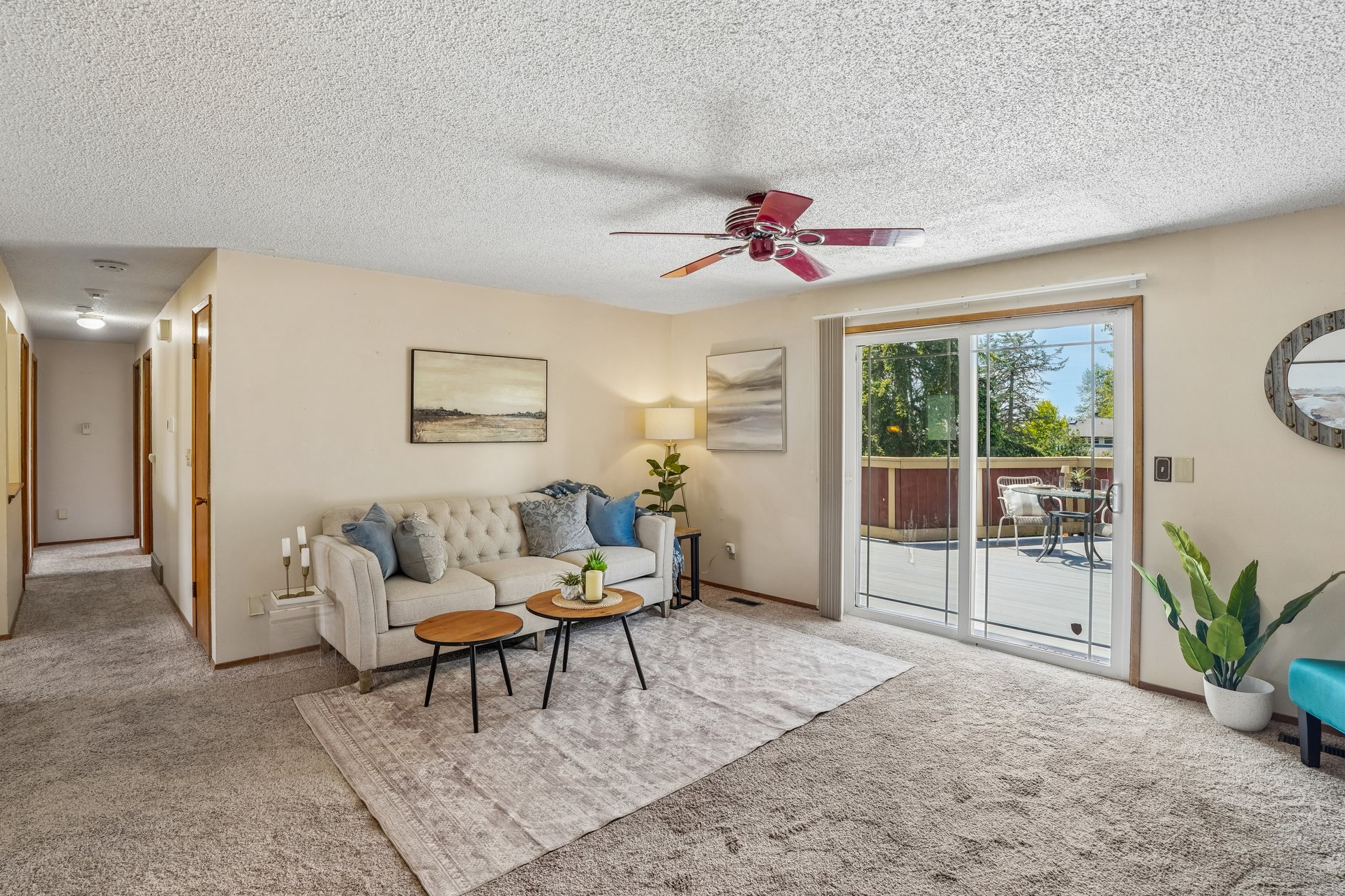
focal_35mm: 17
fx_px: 635
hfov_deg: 93.3
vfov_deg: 70.4
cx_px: 679
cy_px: 444
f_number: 8
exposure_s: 1/60
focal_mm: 16
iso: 400
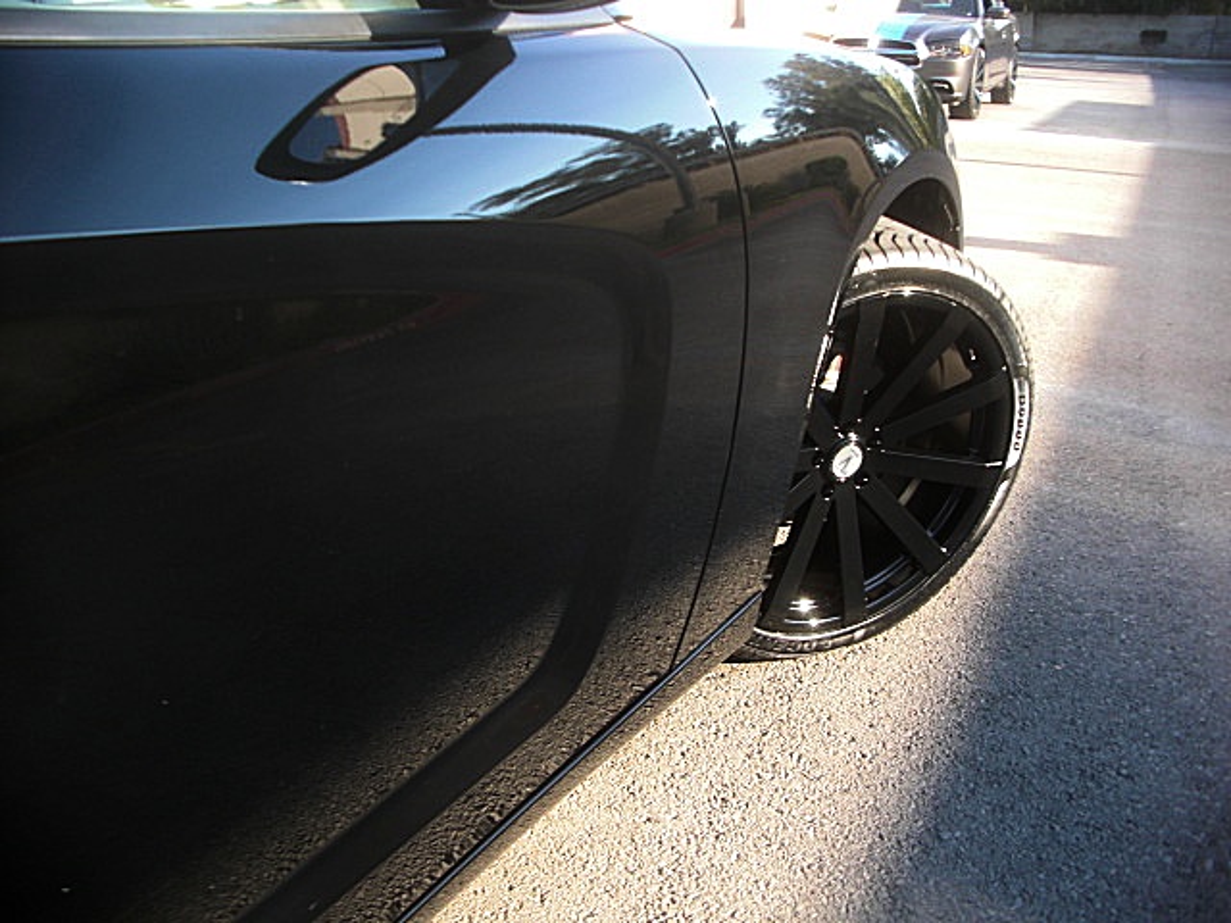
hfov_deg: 51.4
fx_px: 1280
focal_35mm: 36
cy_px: 462
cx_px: 616
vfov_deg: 39.7
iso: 50
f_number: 2.8
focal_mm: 6.3
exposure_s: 1/100
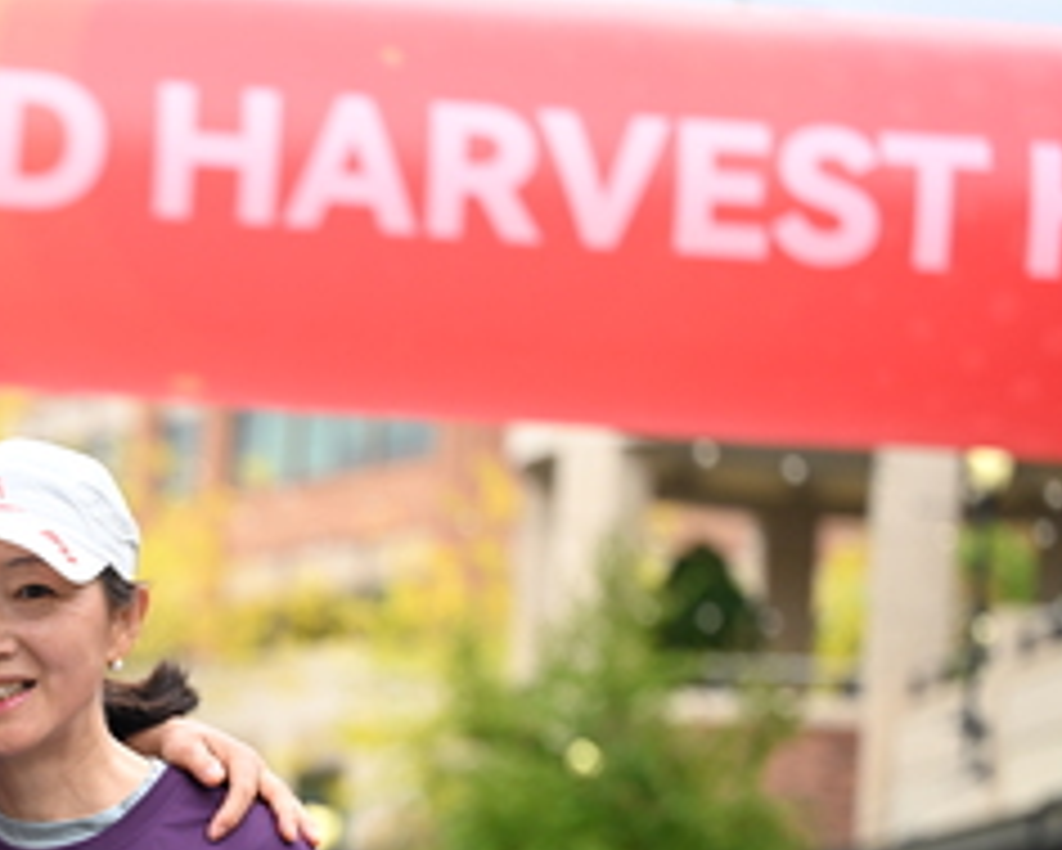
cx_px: -45
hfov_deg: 12.4
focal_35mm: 153
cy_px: 821
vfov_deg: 10.0
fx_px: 4811
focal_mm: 70
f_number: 2.8
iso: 640
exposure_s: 1/2000
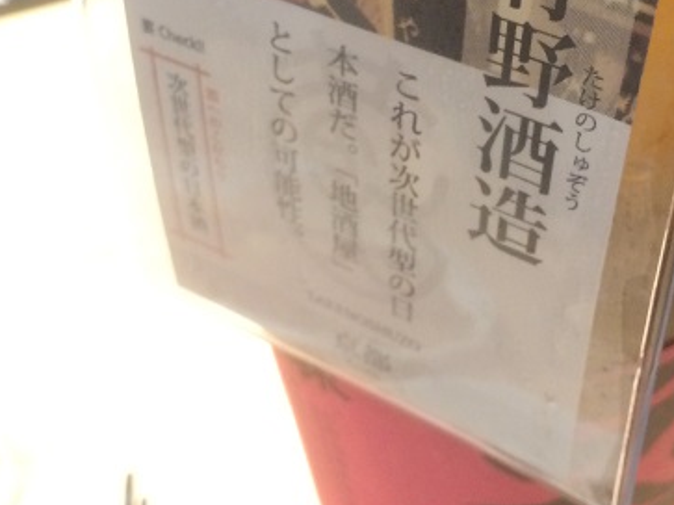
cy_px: 209
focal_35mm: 56
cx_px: 436
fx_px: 1090
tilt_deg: -53.0
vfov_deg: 26.0
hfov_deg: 34.1
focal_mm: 4.15
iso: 250
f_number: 2.2
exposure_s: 1/30
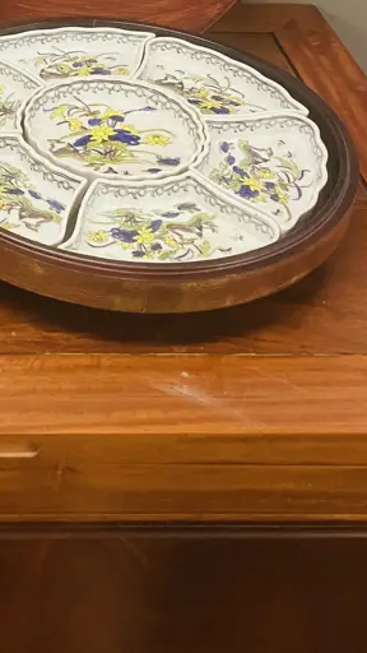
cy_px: 74
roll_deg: +0.2
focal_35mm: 61
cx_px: -90
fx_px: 1055
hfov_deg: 18.5
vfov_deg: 32.7
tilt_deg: -29.4
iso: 160
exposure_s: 1/50
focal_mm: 3.99
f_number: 1.8
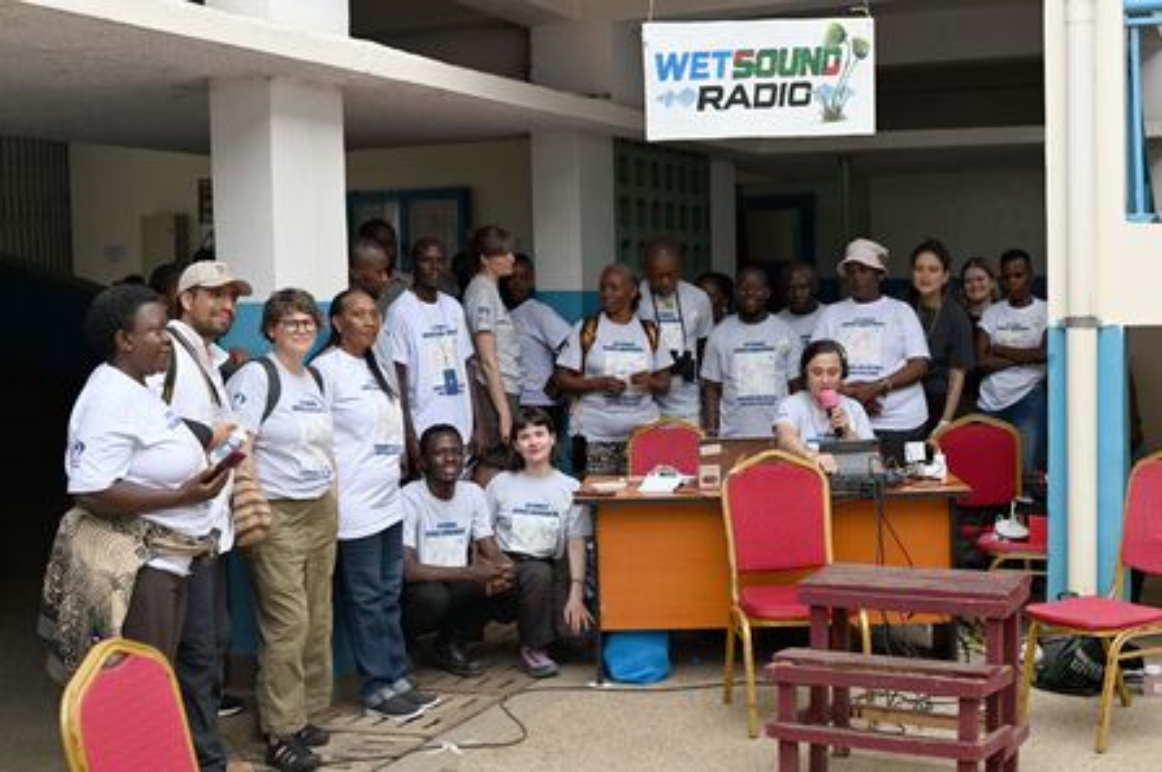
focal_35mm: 50
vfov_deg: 26.9
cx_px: 581
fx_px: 1612
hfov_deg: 39.6
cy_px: 386
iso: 320
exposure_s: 1/250
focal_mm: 50
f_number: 4
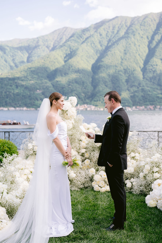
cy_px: 122
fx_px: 337
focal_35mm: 50
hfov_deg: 27.0
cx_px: 81
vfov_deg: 39.6
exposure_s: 1/800
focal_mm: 50
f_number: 2.8
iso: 200
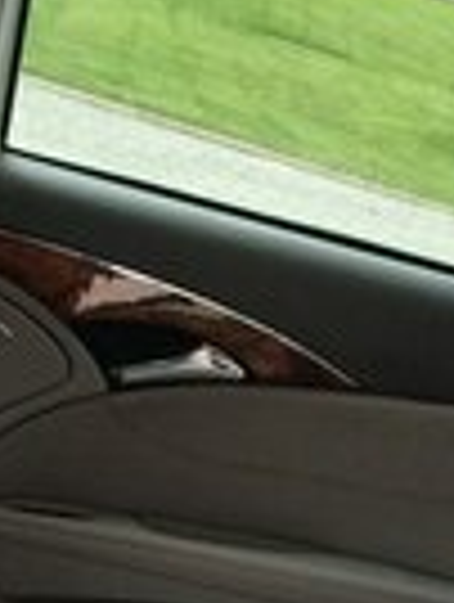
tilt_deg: -32.0
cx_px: 283
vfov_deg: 16.1
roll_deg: -17.2
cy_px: 1008
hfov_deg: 13.9
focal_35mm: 107
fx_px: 1865
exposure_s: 1/33
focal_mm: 4.15
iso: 50
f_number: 2.2
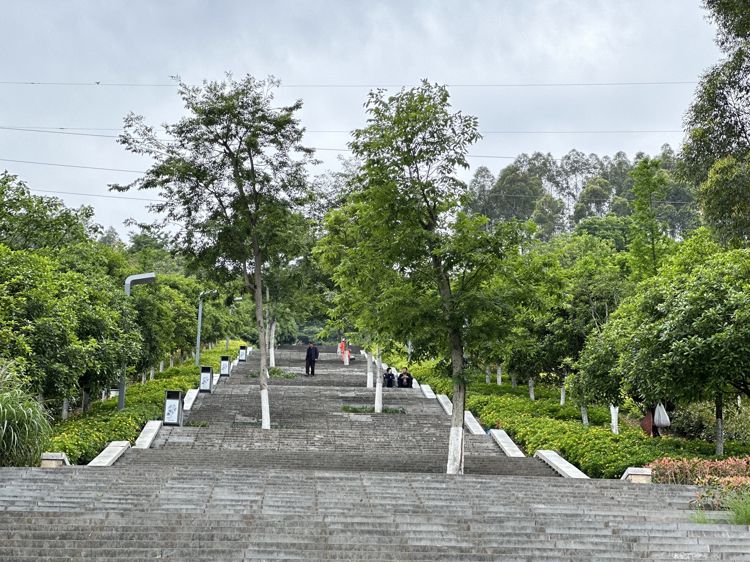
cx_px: 375
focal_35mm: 77
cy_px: 281
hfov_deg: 25.3
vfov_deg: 19.1
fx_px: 1668
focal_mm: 9
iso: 25
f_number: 2.8
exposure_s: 1/163
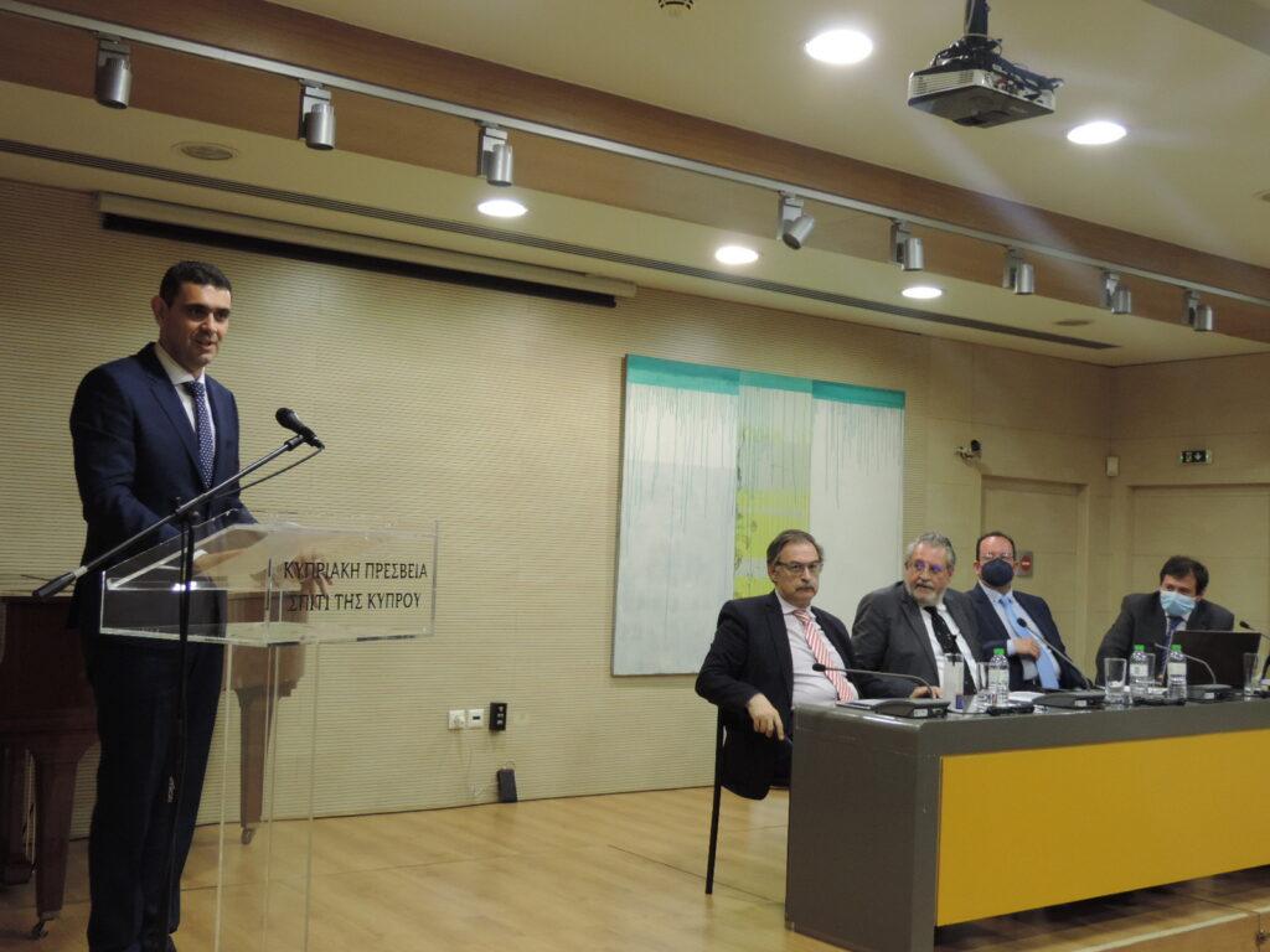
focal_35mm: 40
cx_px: 635
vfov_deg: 36.0
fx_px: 1468
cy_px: 476
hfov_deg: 46.8
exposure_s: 1/20
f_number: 3.3
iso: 400
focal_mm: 7.1
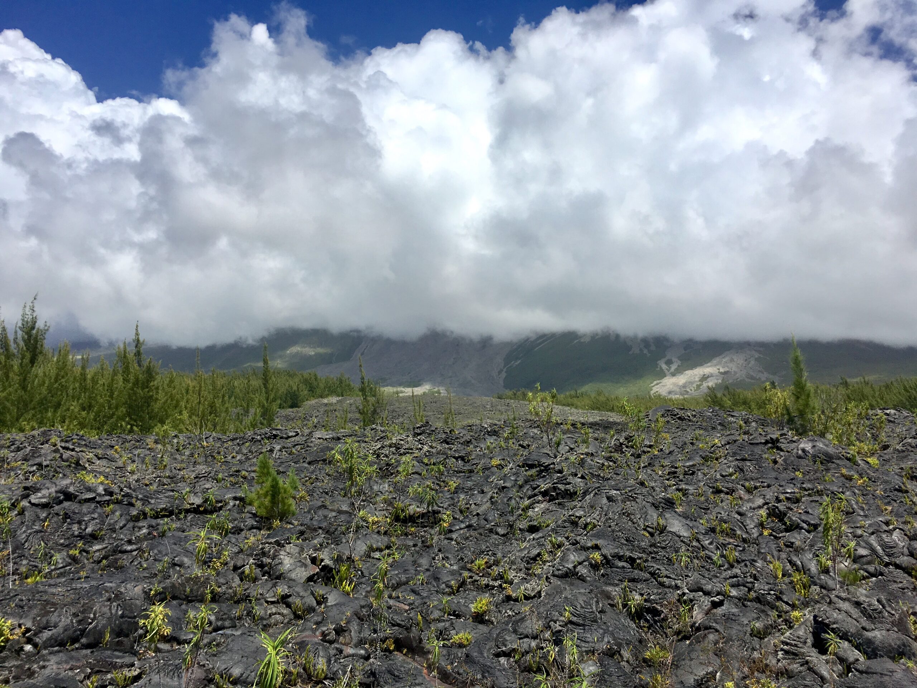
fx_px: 768
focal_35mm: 29
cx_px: 458
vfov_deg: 48.2
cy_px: 344
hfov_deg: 61.7
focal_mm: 4.15
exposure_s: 1/3497
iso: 25
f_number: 2.2
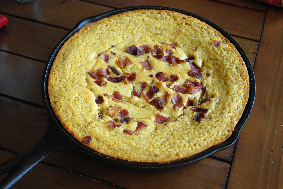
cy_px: 94
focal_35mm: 51
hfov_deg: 38.8
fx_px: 401
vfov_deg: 26.6
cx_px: 142
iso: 400
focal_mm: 34
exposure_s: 1/15
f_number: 5
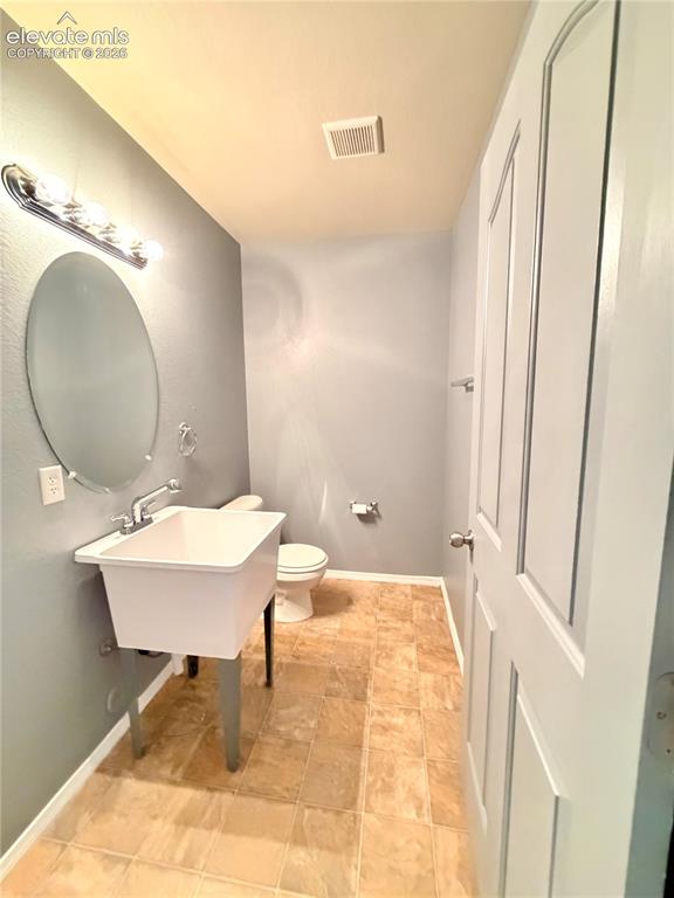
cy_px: 449
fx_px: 363
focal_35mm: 14
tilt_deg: -7.5
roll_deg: +0.7
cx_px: 337
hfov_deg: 85.7
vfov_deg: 102.1
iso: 1600
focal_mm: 2.22
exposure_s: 1/30
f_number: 2.2
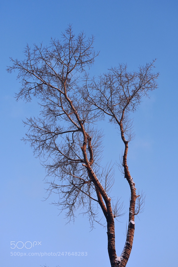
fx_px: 390
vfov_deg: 37.9
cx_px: 89
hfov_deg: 25.7
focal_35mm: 52
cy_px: 134
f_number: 8
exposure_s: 1/500
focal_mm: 35
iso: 720
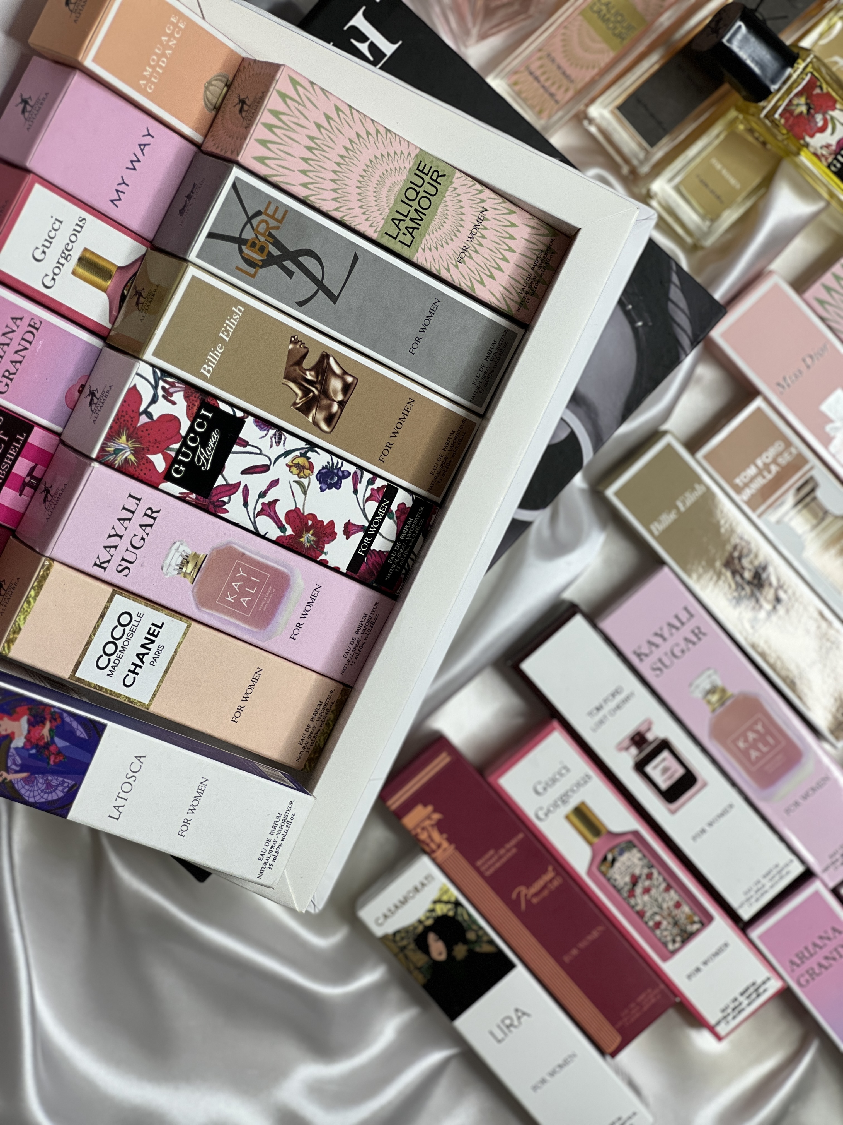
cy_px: 562
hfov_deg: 19.1
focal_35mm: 77
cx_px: 422
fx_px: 2500
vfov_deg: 25.3
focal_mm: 9
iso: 100
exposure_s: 1/100
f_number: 2.8
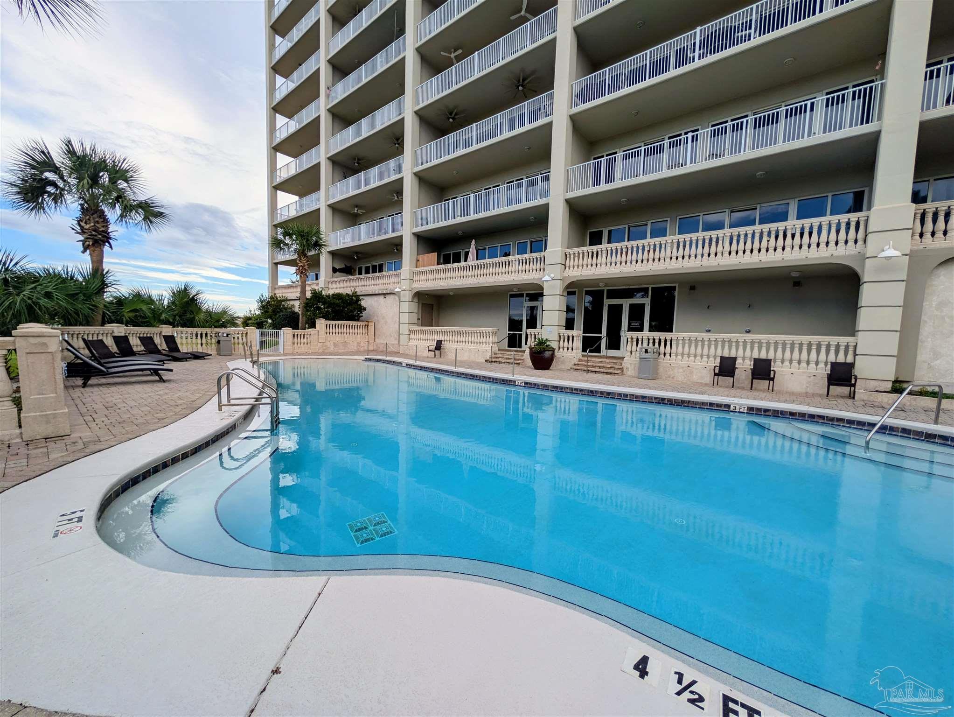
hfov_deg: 110.5
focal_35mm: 12
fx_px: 331
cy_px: 358
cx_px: 477
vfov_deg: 94.6
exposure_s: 1/2174
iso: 48
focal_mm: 2.02
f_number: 1.7
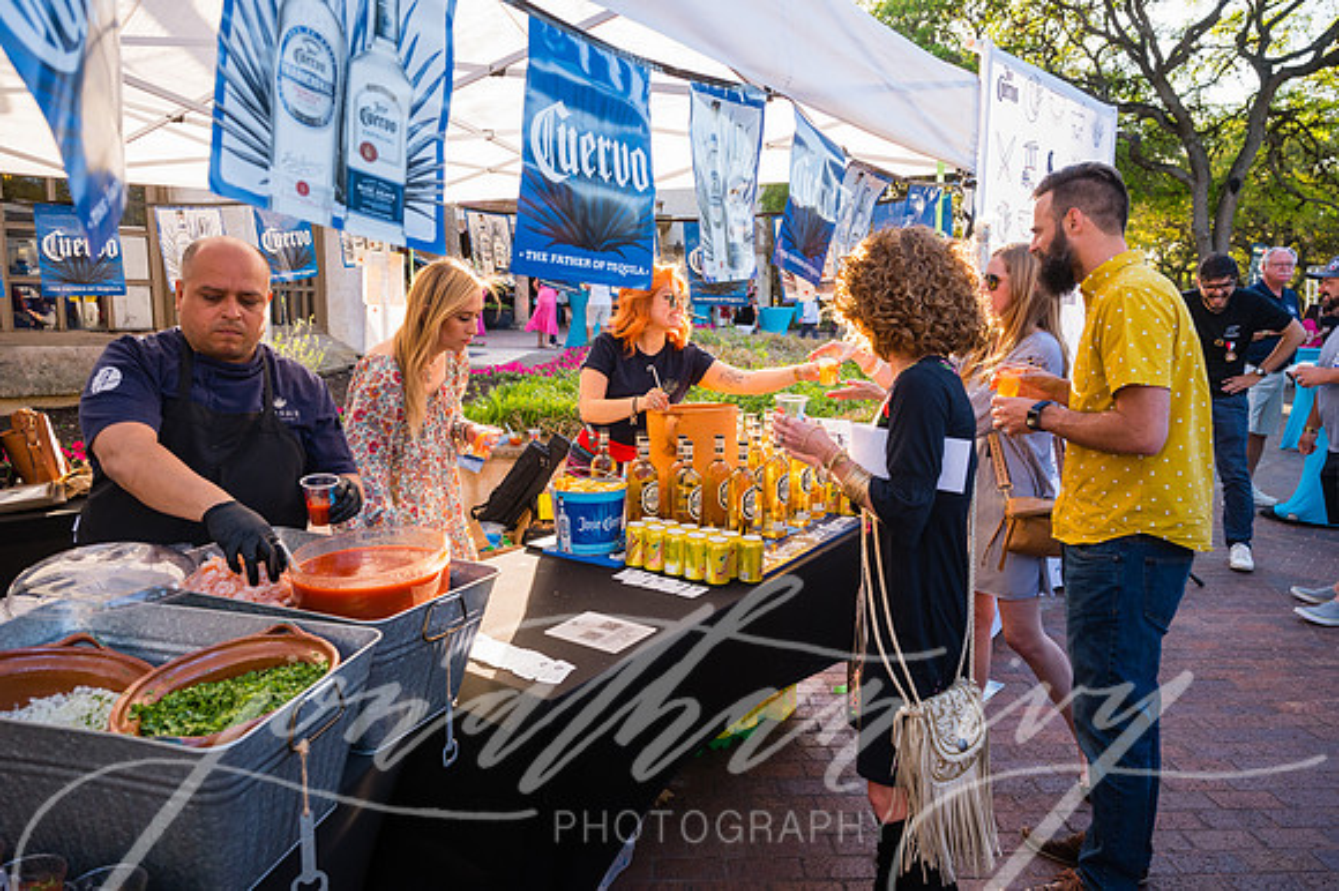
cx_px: 670
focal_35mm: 24
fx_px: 892
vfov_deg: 53.1
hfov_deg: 73.8
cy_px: 446
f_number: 4.5
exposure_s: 1/640
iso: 800
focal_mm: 24
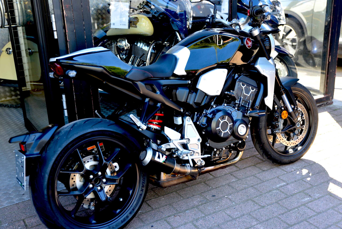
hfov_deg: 43.6
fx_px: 428
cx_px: 171
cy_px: 114
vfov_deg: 29.9
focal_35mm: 45
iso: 100
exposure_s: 1/50
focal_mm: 45
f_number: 2.8
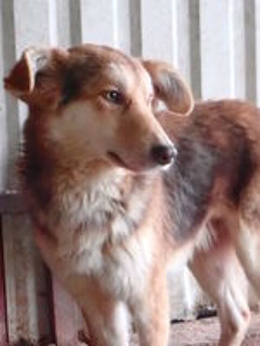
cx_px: 130
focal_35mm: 88
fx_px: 881
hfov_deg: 16.8
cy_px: 173
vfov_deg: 22.3
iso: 6400
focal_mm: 15.66
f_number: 4.5
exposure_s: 1/250
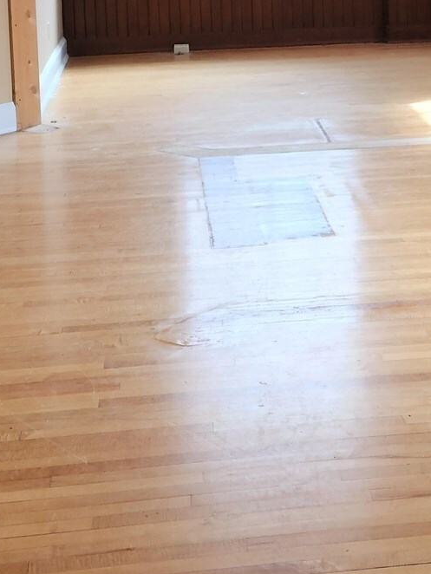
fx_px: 1327
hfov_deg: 18.3
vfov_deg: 23.2
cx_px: 313
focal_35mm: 80
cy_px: -29
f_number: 1.8
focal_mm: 5.4
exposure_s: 1/120
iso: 40
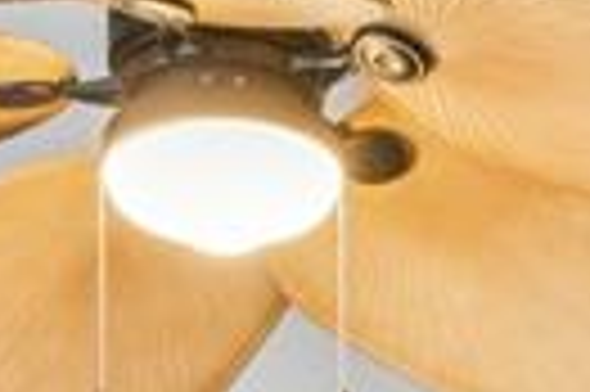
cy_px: 1000
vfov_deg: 9.6
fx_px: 2017
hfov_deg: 16.6
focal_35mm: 123
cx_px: 410
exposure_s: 1/1.67
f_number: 13
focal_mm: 15.8
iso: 320
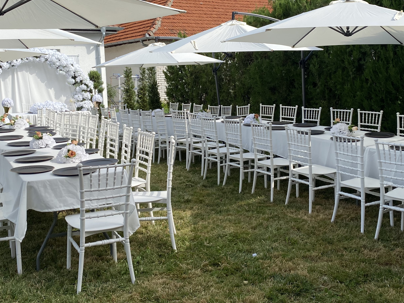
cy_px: 120
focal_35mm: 43
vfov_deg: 33.5
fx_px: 502
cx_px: 221
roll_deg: +2.1
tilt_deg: -5.0
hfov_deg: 43.8
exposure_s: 1/2268
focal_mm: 4.25
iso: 32
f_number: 1.8
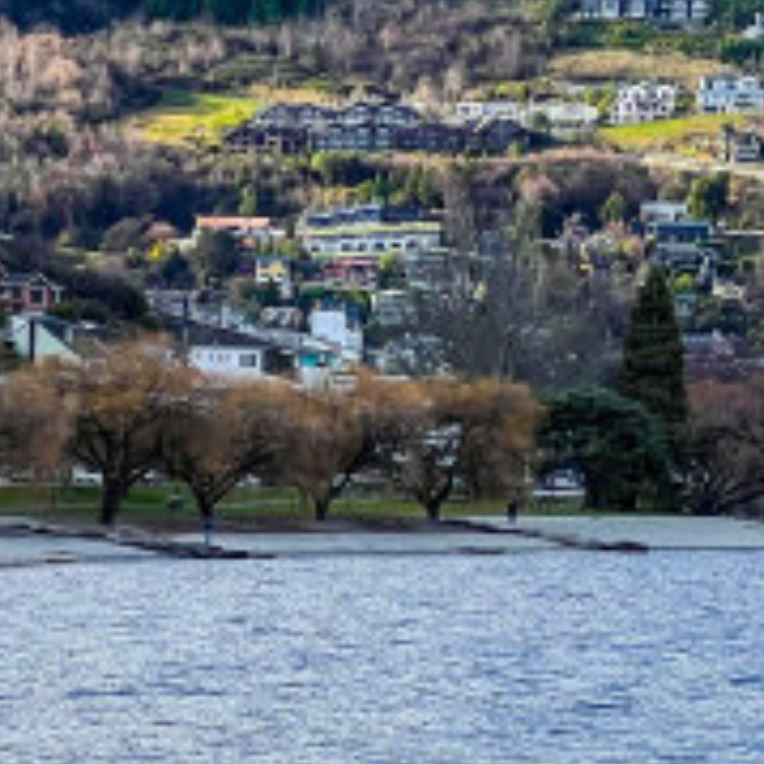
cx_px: 785
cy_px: -139
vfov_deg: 7.5
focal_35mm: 233
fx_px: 5818
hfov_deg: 7.5
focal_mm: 9
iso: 32
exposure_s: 1/710
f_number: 2.8
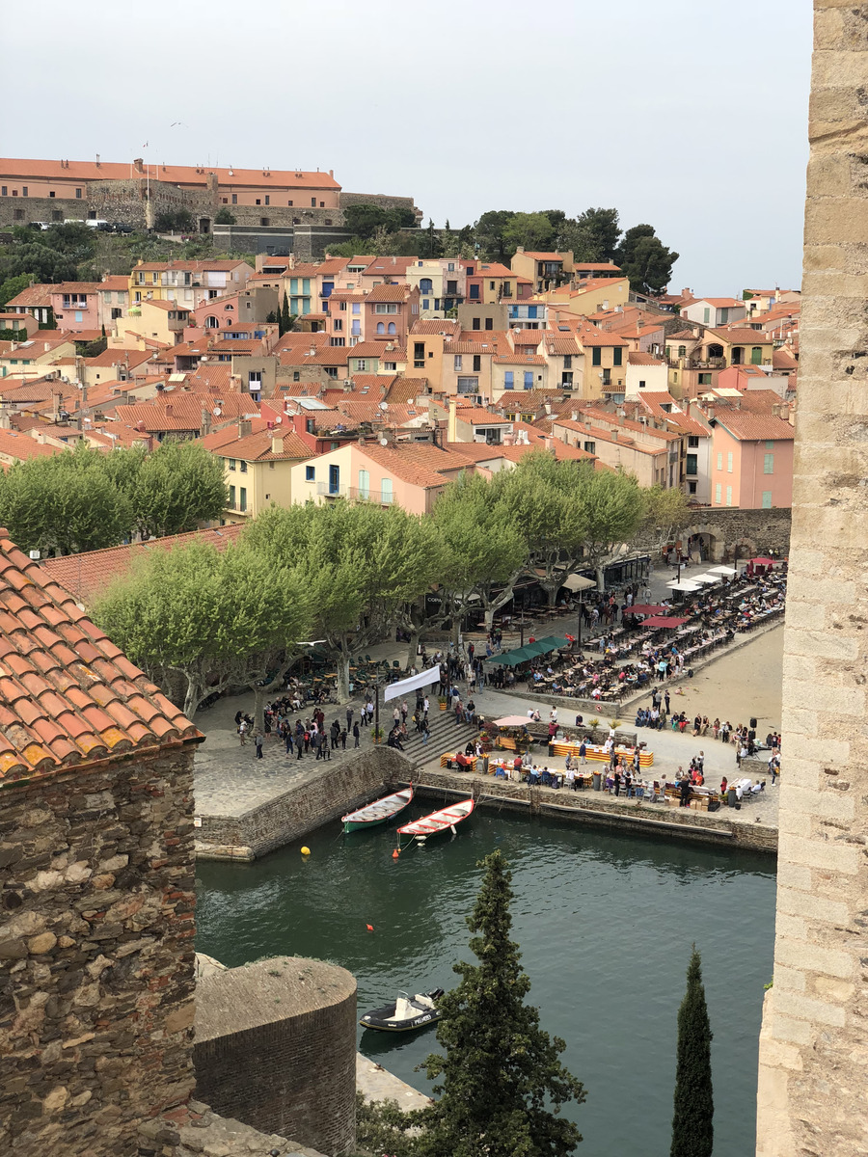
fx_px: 1739
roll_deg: +0.0
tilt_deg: -9.0
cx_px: 434
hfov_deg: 28.0
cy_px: 578
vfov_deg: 36.8
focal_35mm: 52
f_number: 2.4
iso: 16
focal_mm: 6
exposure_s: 1/827
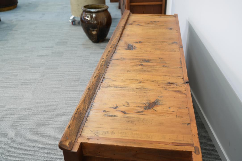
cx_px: 121
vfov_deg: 36.9
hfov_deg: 53.1
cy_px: 80
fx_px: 242
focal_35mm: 36
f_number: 4
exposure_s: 1/40
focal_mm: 36
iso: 640
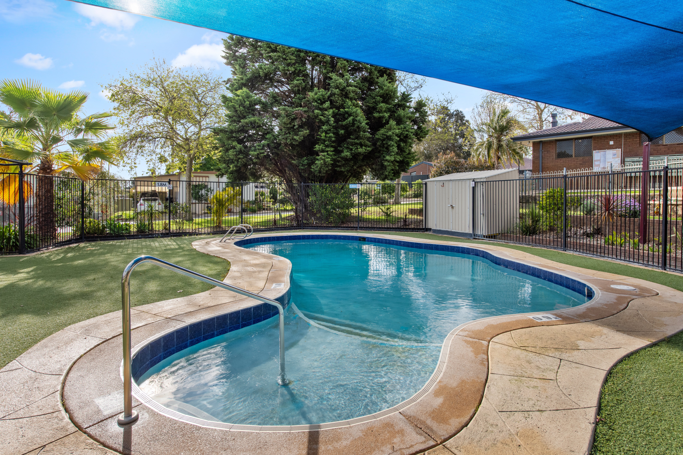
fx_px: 380
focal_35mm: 20
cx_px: 342
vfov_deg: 62.0
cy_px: 228
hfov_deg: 84.0
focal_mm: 20
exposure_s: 1/125
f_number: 9
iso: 400
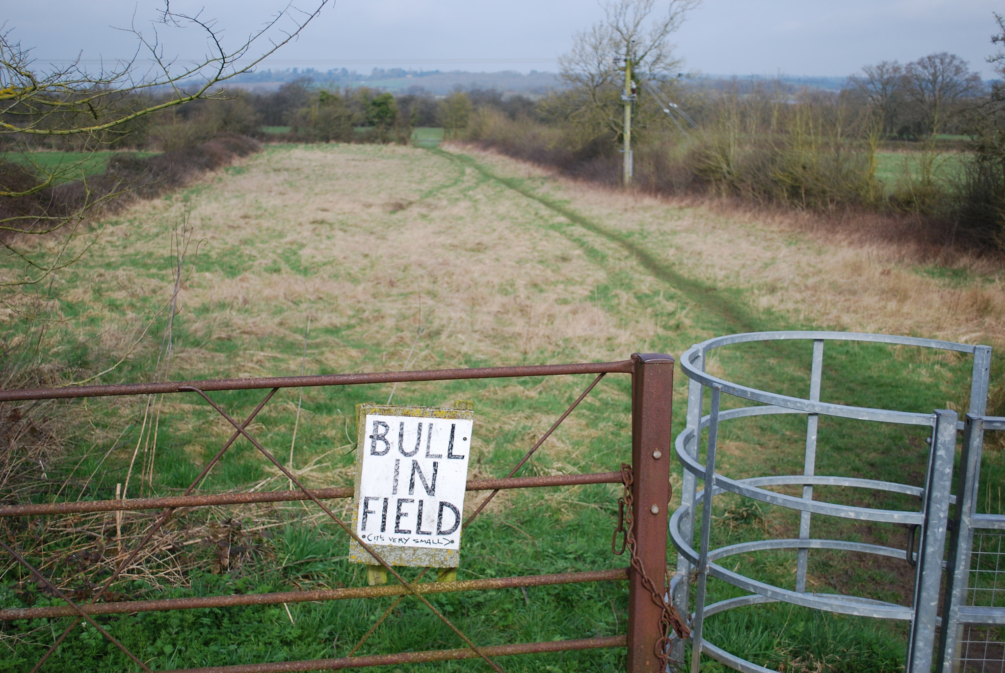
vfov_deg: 32.0
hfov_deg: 46.3
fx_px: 1174
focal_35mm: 42
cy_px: 336
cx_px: 502
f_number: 4.5
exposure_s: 1/1000
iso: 180
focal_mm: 28
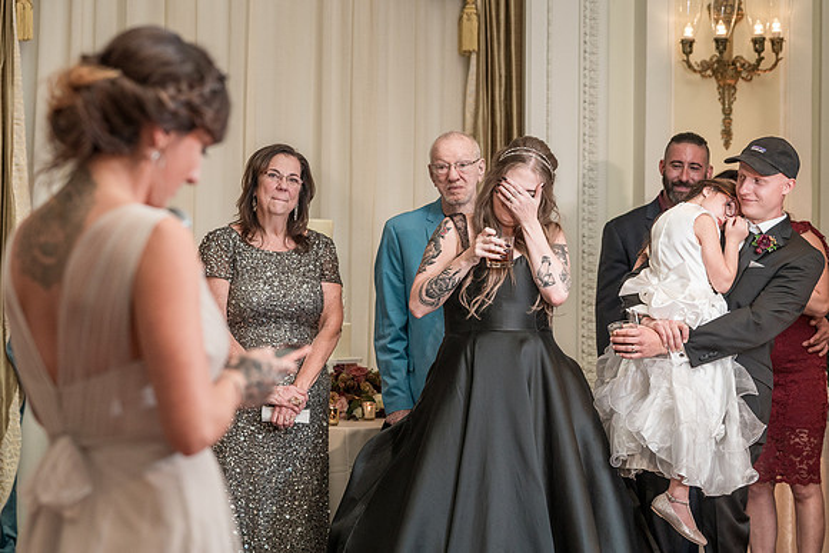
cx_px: 430
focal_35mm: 94
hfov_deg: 21.7
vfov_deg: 14.6
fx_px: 2159
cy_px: 266
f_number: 4
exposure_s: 1/200
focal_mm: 86
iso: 2000
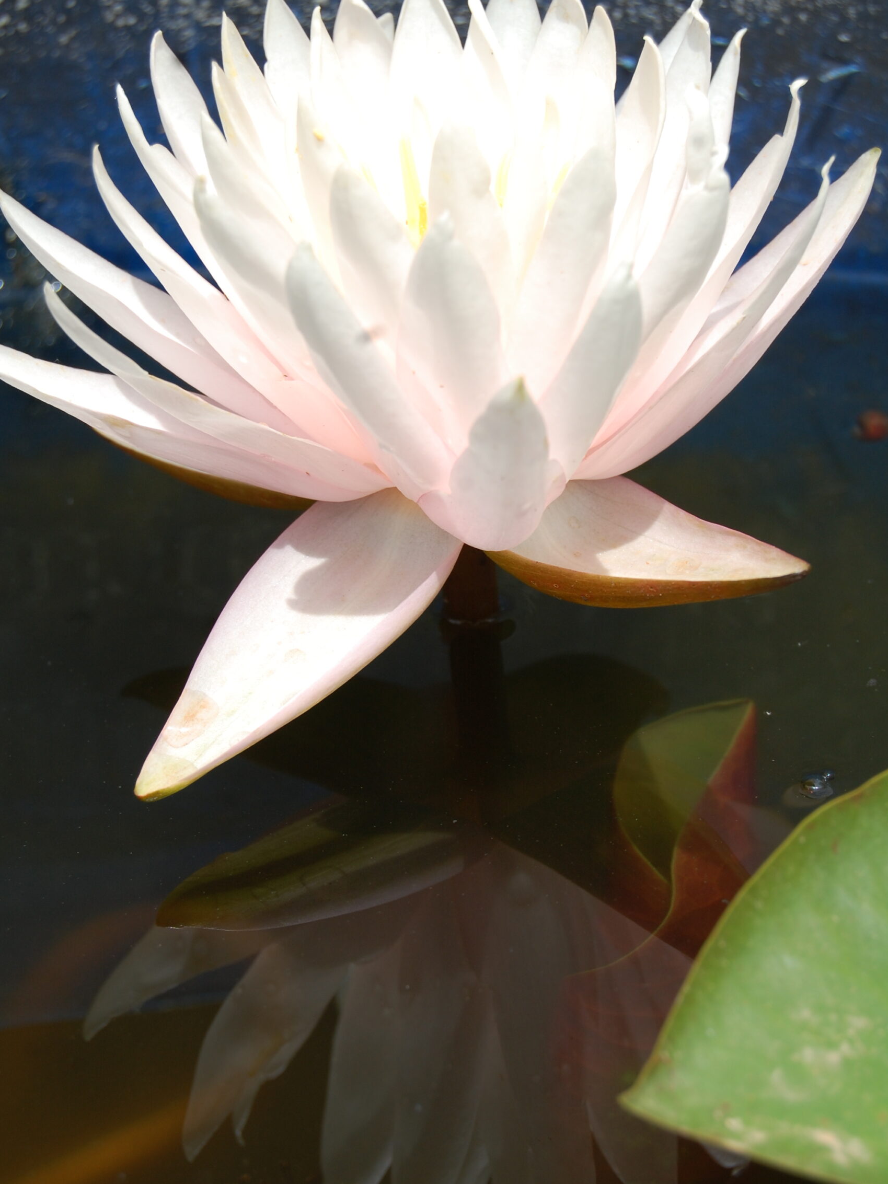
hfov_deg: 16.5
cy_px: 614
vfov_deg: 21.9
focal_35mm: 90
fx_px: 3063
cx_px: 444
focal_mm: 55
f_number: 9
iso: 200
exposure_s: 1/320
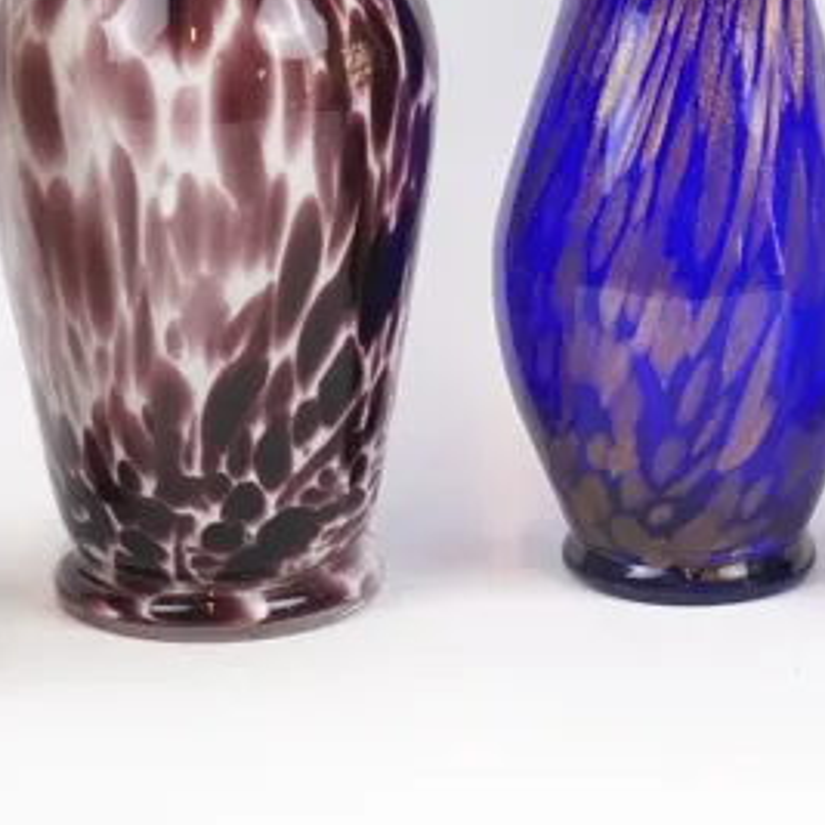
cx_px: 627
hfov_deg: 14.4
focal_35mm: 121
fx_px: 3263
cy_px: 185
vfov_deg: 14.3
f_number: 4.5
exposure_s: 1/60
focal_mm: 42
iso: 125
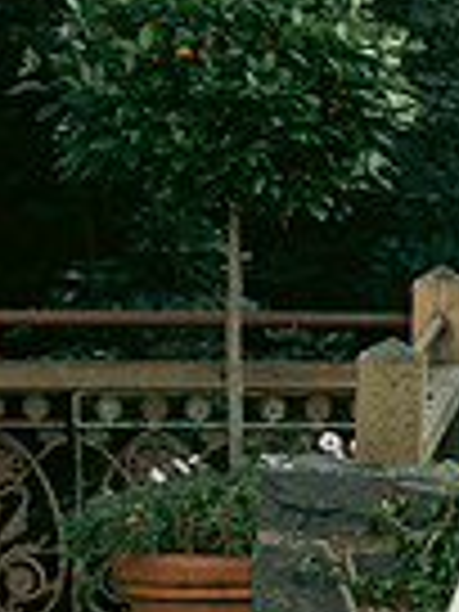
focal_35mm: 327
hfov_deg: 4.5
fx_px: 5781
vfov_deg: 6.1
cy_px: 515
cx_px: 576
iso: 200
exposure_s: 1/200
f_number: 3.5
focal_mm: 80
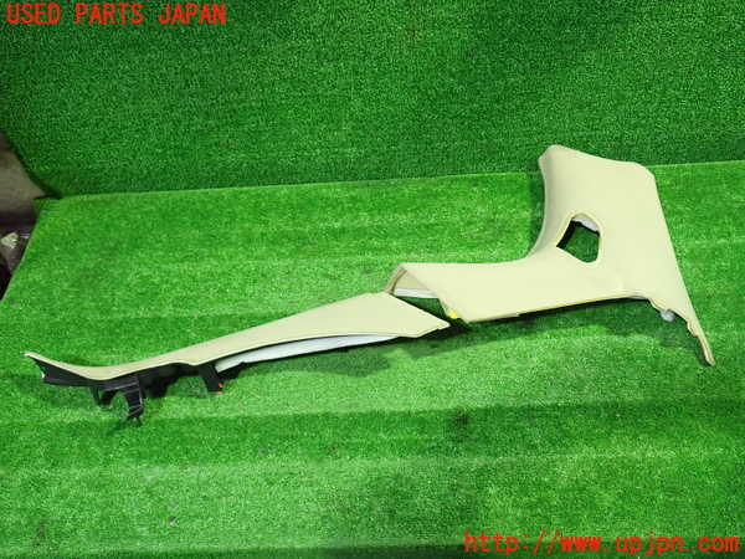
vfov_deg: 46.8
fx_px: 646
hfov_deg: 60.0
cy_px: 280
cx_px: 372
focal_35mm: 30
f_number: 2.3
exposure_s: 1/30
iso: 640
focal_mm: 5.4
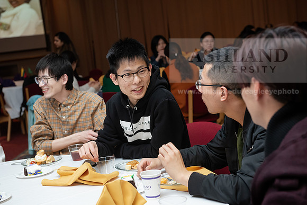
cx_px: 154
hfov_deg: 32.4
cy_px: 102
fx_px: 529
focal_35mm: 62
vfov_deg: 21.9
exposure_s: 1/160
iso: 2000
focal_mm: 62
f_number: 5.6
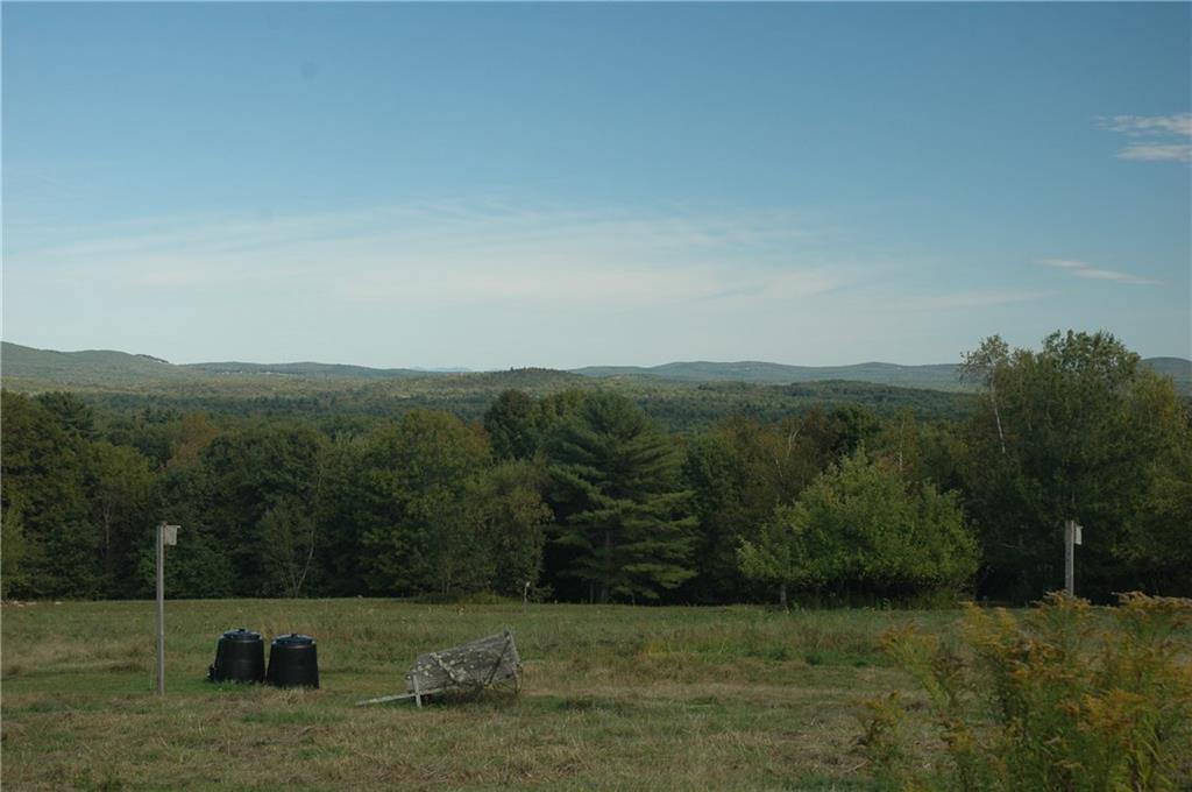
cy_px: 396
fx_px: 1736
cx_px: 596
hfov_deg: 37.9
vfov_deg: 25.7
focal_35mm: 52
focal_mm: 35
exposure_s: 1/200
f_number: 7.1
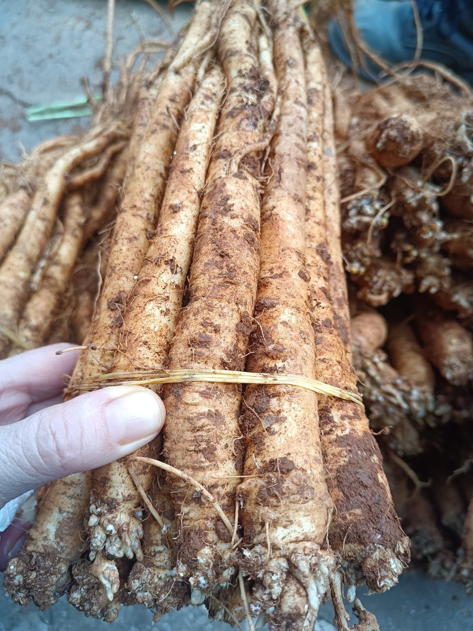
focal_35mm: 27
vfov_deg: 65.3
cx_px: 236
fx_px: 492
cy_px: 316
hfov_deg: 51.3
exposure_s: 1/100
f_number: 1.9
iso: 199
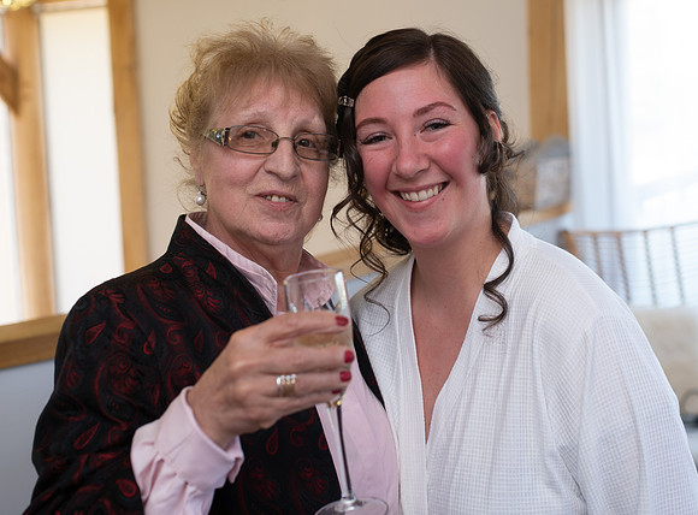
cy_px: 161
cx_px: 398
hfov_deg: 37.3
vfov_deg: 27.8
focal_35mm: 52
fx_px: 1033
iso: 160
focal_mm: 35
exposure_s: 1/100
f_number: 2.8
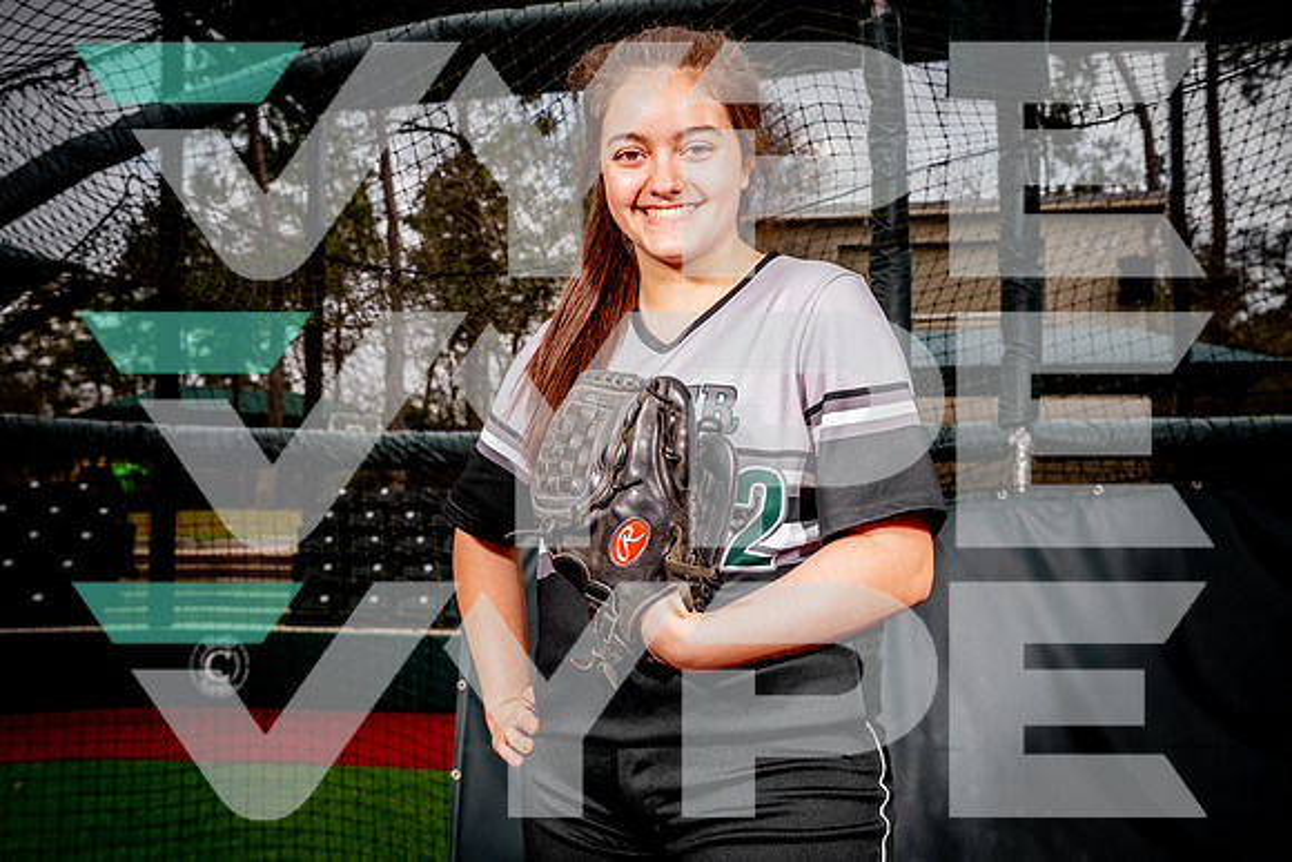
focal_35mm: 42
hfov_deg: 46.8
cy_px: 431
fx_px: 1491
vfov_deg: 32.2
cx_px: 632
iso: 100
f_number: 8
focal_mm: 40
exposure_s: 1/125
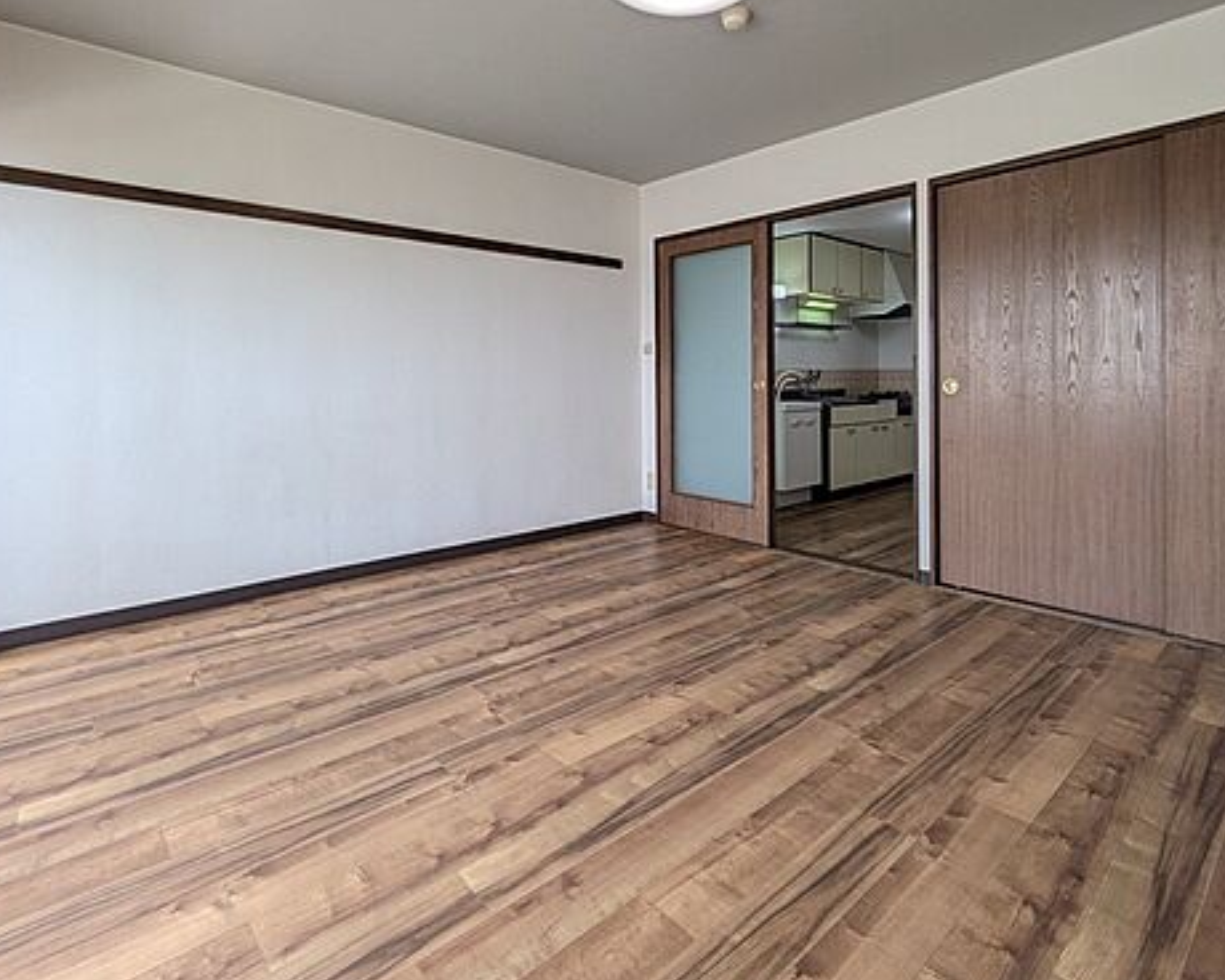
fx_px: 689
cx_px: 647
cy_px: 373
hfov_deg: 83.2
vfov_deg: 69.8
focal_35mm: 19
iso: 49
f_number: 2.2
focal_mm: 1.83
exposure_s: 1/529
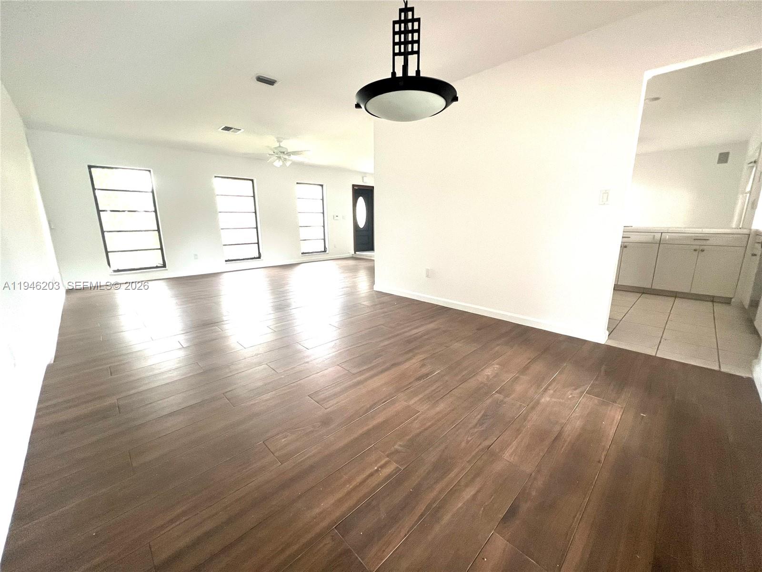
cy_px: 286
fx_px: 286
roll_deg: +0.4
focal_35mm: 13
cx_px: 381
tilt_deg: -12.9
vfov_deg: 89.9
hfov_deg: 106.2
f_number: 1.8
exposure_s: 1/60
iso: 320
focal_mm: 1.57
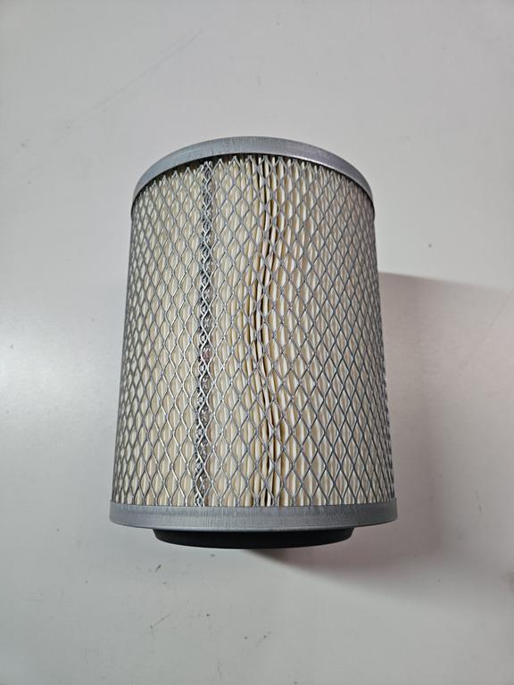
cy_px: 342
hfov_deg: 58.9
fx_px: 455
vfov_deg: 73.9
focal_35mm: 23
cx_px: 257
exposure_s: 1/142
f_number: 1.8
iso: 400
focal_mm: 5.4
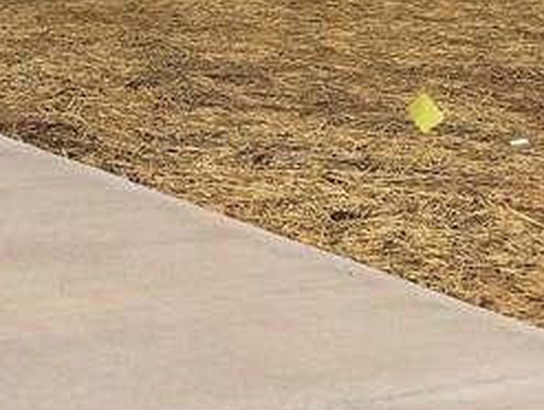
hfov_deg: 13.9
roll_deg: +0.3
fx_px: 1889
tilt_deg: +3.1
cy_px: -408
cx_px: -546
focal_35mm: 120
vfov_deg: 11.2
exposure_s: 1/1466
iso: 32
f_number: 2.2
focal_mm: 4.15
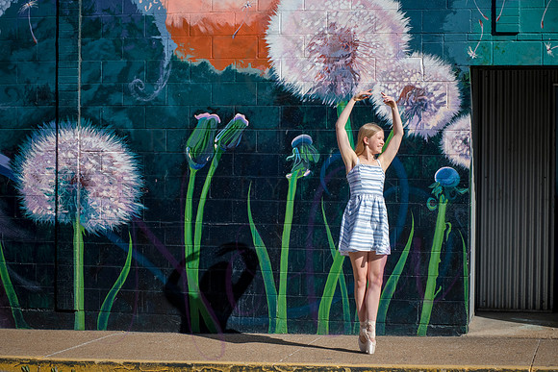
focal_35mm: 80
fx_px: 1240
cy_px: 186
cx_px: 279
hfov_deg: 25.4
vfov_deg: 17.1
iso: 400
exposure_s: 1/1000
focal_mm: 80
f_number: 8
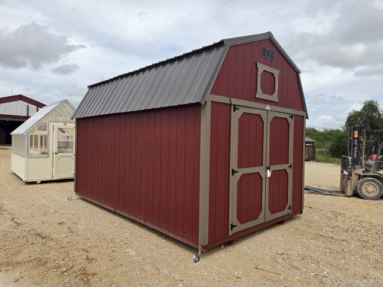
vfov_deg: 58.9
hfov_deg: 73.9
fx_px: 254
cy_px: 144
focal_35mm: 23
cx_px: 192
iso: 50
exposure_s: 1/7939
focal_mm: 6.5
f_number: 1.4
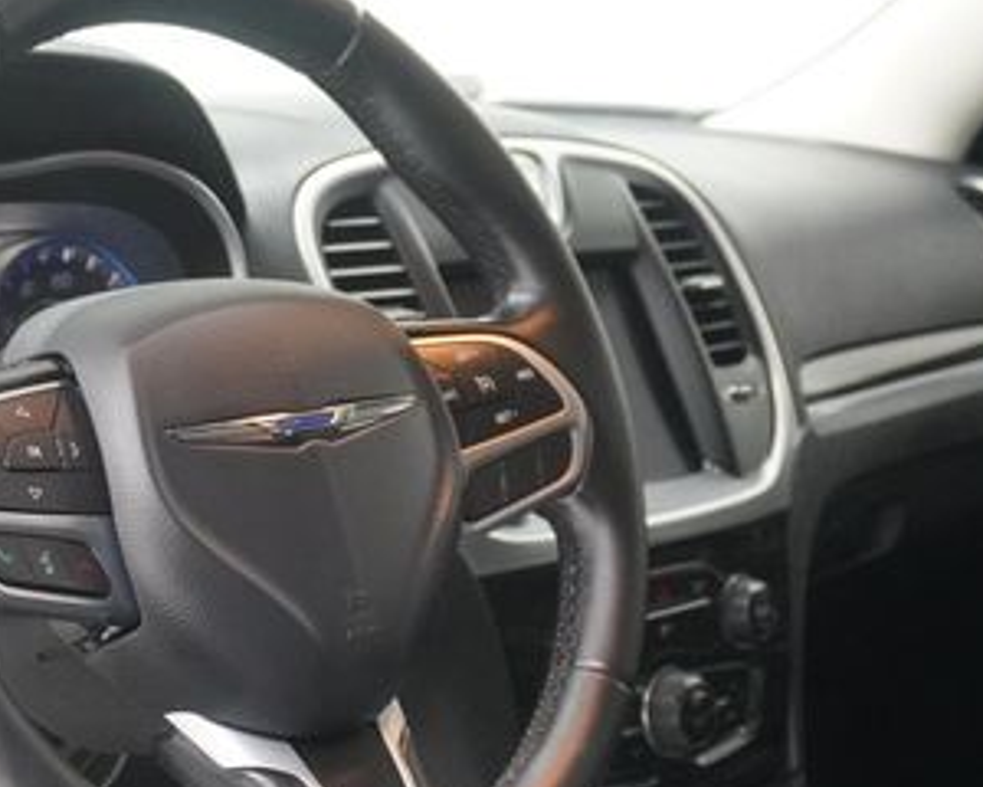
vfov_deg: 20.6
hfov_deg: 25.1
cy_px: 513
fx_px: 2153
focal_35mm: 74
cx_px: 138
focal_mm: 25
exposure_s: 1/160
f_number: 4.5
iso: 4000
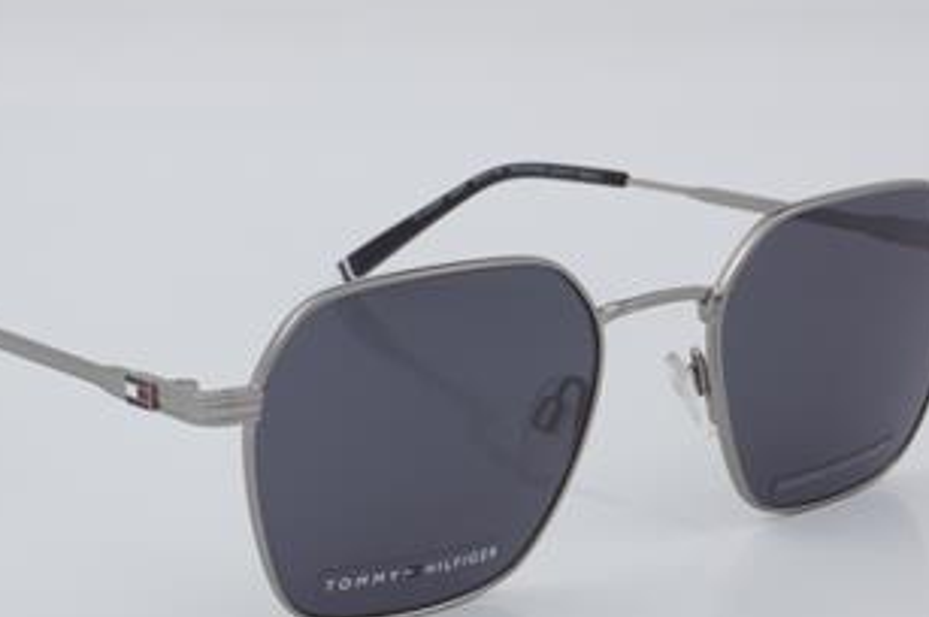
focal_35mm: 108
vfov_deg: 12.7
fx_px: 2775
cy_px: 363
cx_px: 390
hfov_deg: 19.0
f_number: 32
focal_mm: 55
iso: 100
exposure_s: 1/4
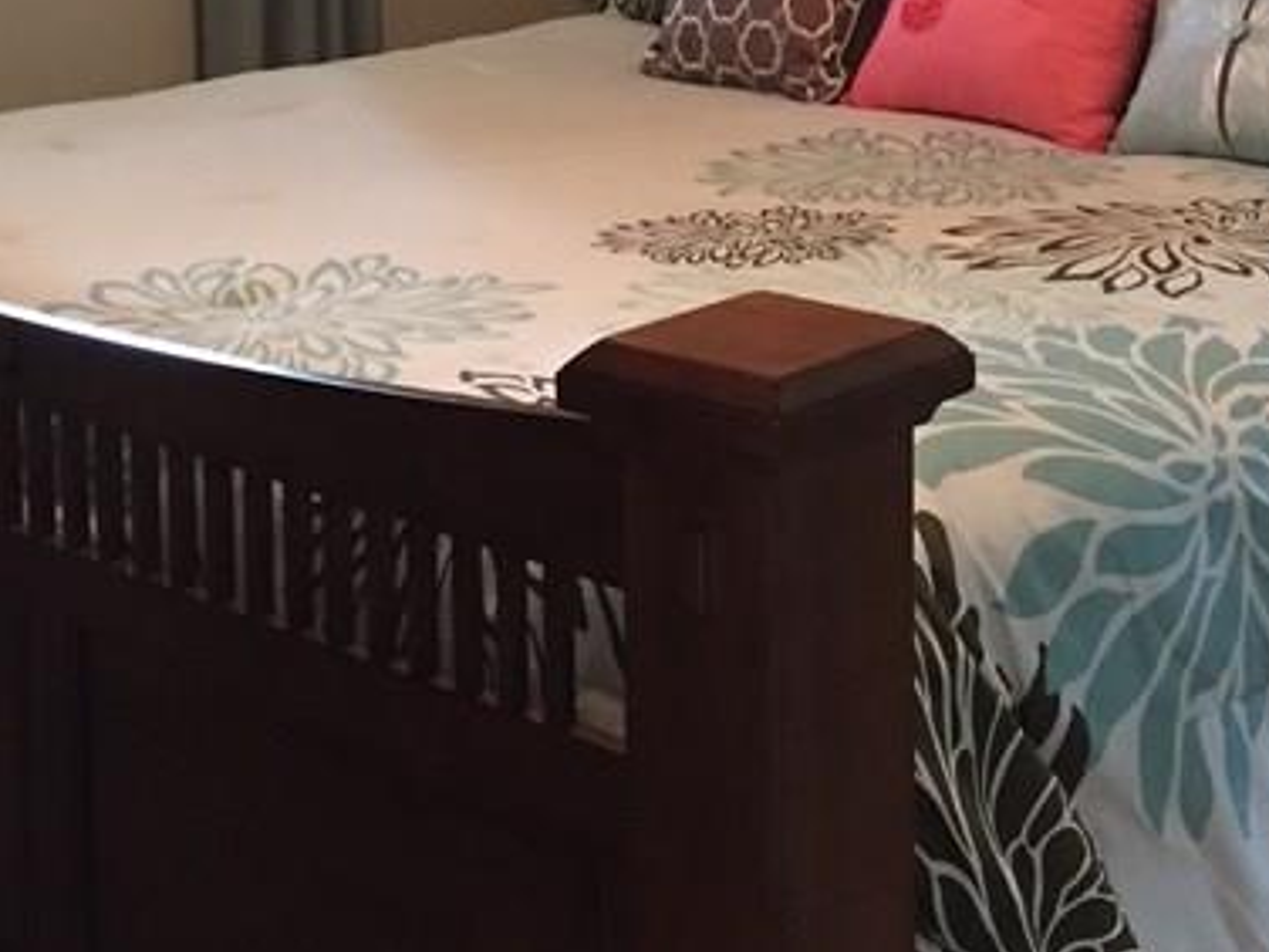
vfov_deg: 17.9
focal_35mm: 79
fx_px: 2896
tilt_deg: -6.5
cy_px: -142
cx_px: 1050
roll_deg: -0.1
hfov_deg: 24.3
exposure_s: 1/17
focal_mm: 4.15
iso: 250
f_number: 2.2
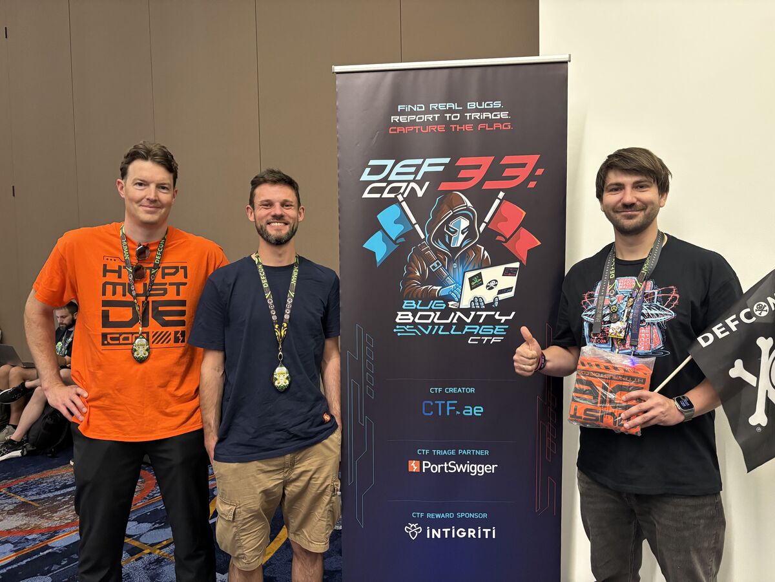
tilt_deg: -3.0
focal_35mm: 26
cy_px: 291
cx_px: 388
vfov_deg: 53.1
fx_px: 582
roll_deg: +0.9
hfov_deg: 67.3
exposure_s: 1/60
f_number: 1.6
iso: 320
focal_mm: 5.96
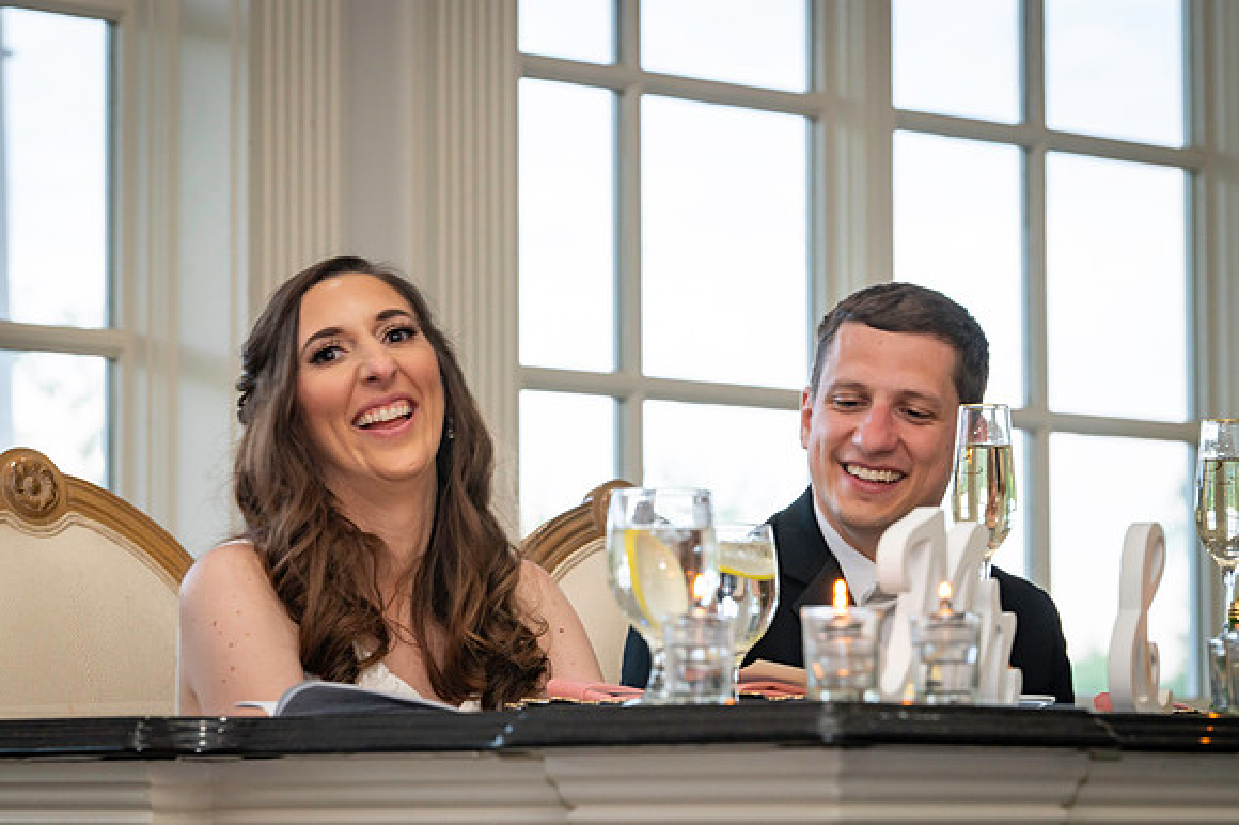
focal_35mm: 155
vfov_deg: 8.8
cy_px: 412
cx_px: 620
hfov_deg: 13.3
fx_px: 5331
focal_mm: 155
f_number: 8
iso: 1000
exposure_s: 1/80
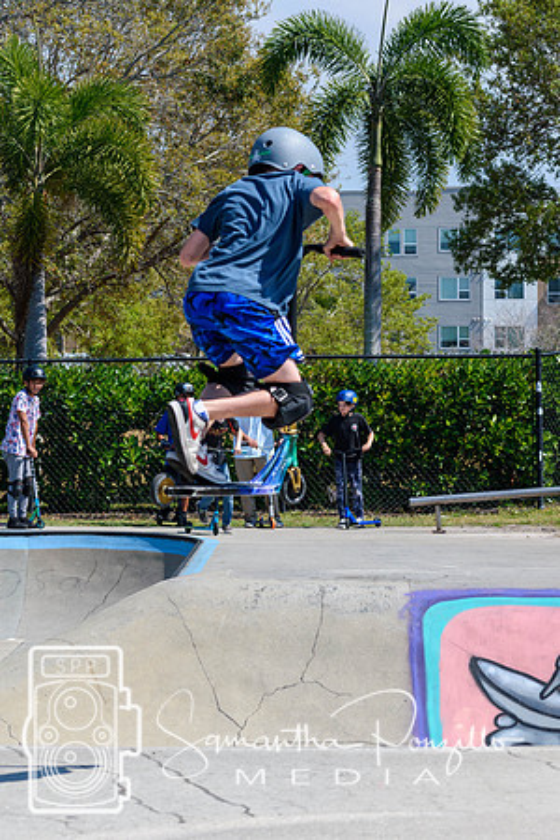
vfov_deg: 15.9
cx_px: 280
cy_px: 420
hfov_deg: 10.6
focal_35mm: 129
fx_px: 3010
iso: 200
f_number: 7.1
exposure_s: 1/800
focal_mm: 86
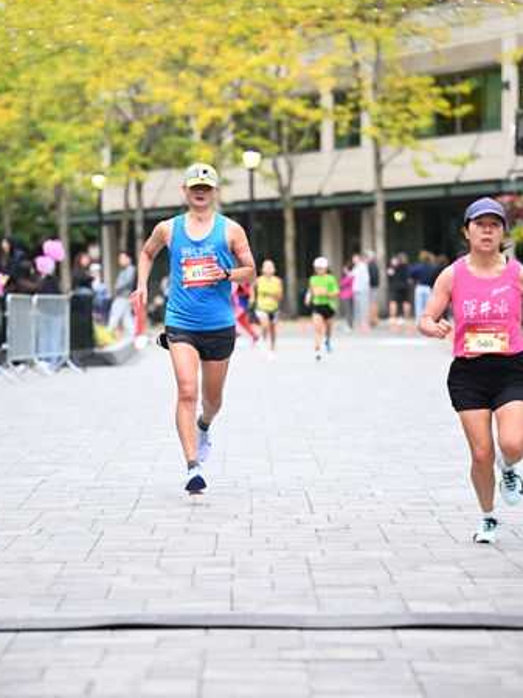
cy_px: 380
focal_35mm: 147
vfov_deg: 13.4
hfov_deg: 10.1
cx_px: 240
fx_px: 2964
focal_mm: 125
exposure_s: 1/1250
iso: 1250
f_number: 2.8
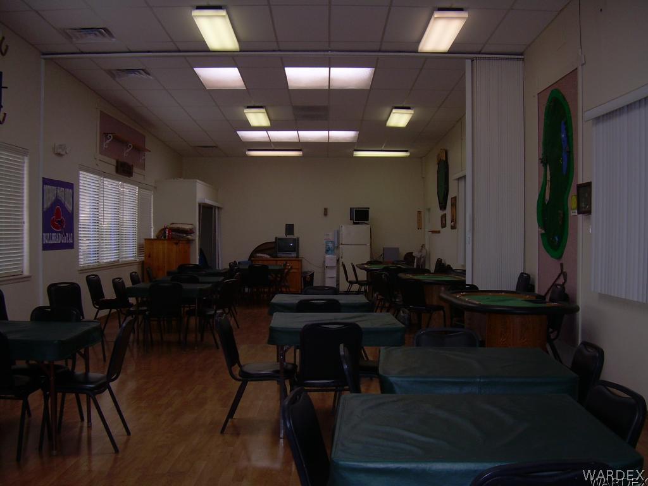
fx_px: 711
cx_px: 324
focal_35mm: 38
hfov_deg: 49.0
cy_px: 243
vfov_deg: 37.7
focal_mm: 6.3
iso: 59
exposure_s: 1/60
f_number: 2.8
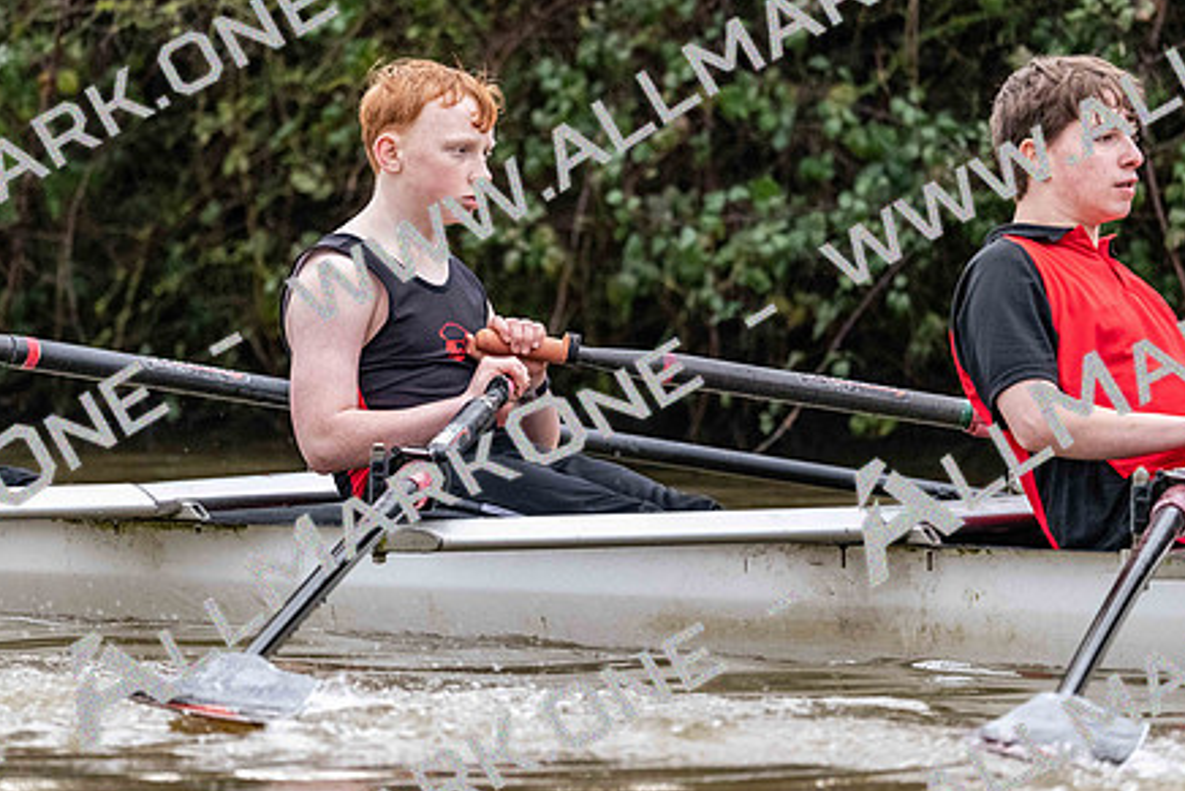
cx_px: 622
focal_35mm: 532
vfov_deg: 2.6
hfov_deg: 3.9
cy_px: 330
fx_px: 17516
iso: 5000
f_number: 4.5
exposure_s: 1/1600
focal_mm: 400
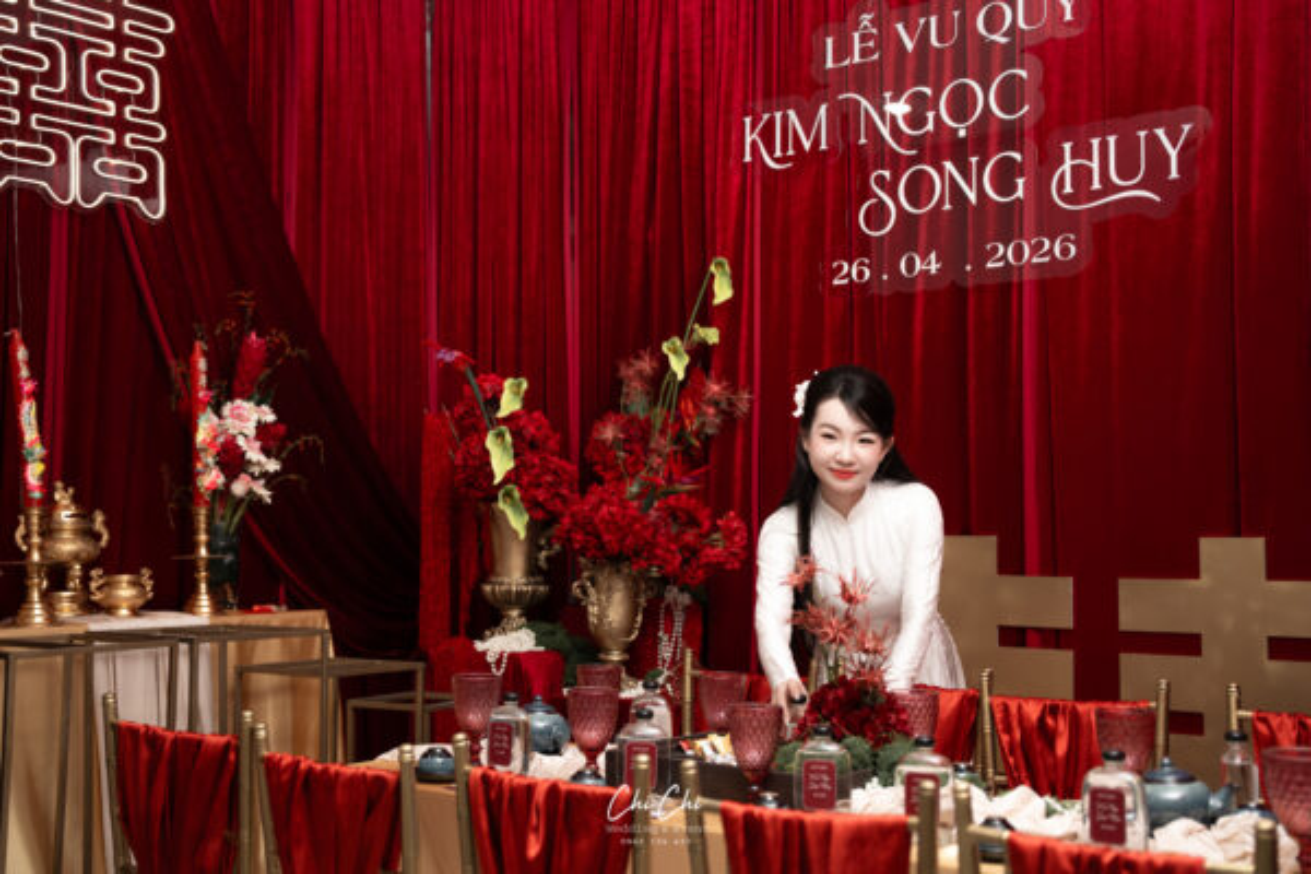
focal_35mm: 49
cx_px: 656
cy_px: 437
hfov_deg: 40.3
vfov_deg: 27.5
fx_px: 1788
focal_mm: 49.1
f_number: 2.8
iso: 400
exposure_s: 1/160
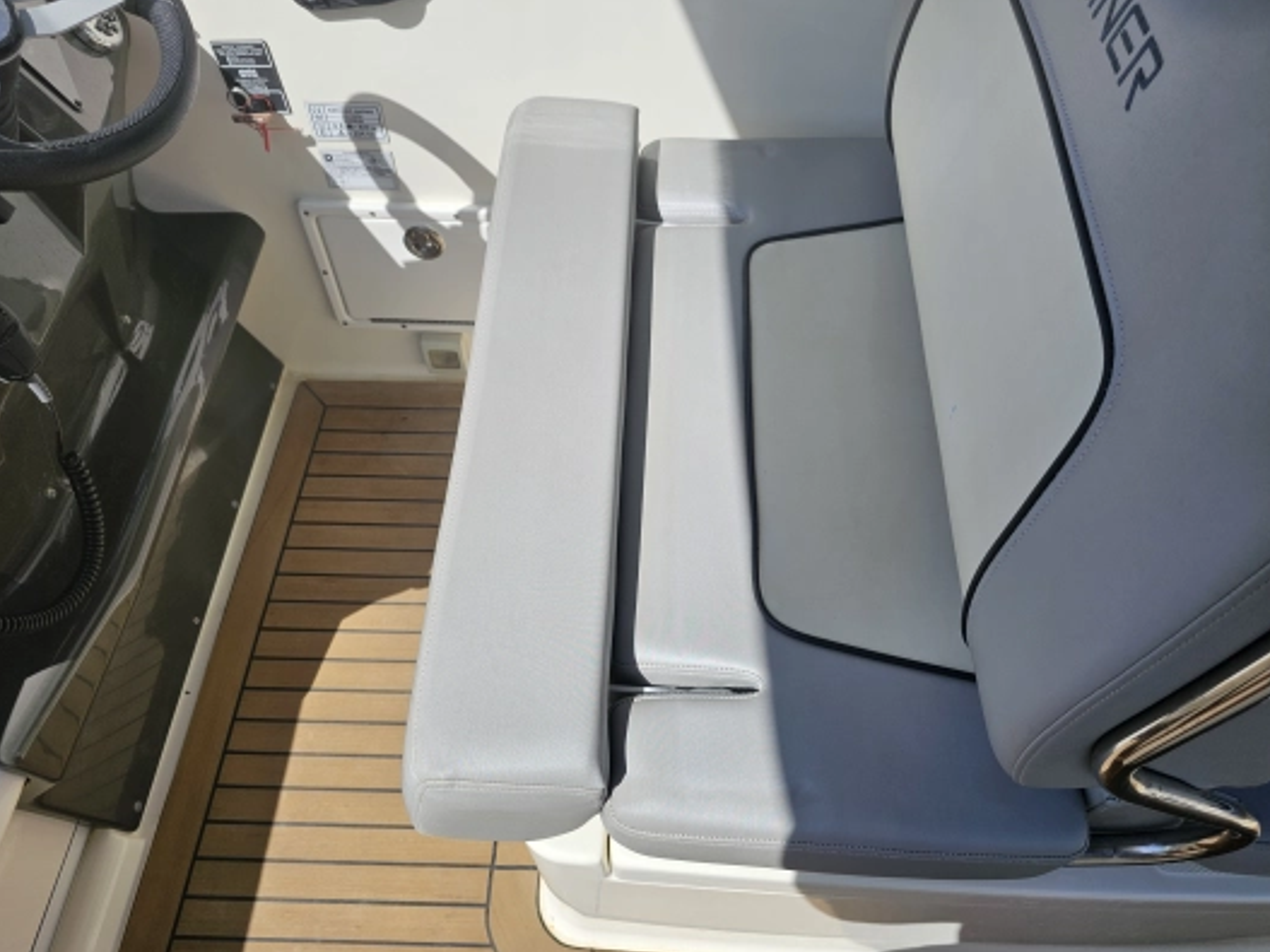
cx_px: 639
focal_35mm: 24
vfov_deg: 56.8
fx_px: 880
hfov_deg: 71.6
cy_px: 490
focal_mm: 6.3
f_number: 1.7
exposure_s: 1/895
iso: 10
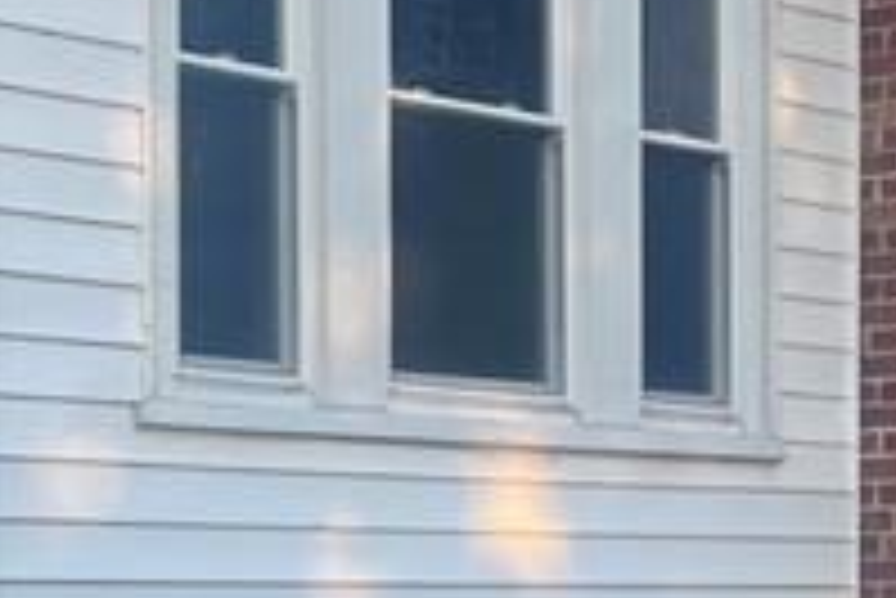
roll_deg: +0.2
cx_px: 639
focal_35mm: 139
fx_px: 3462
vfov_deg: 9.8
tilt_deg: +0.3
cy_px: 576
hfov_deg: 14.7
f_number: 1.5
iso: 50
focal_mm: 5.7
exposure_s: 1/558
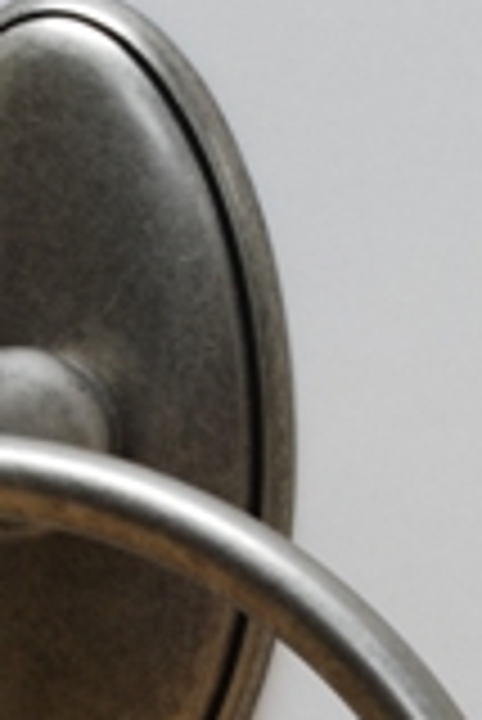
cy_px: 760
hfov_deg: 4.2
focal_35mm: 329
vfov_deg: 6.2
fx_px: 6593
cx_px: 14
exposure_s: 1.1
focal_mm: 55
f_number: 18
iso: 100
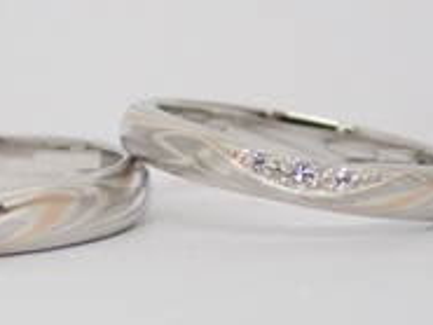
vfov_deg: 8.0
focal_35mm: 187
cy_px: 188
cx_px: 110
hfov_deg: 10.5
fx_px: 2341
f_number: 4.1
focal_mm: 13.65
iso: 200
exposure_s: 1/125
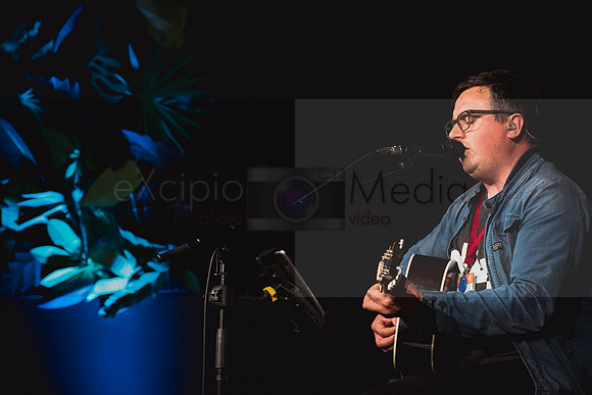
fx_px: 2067
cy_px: 193
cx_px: 313
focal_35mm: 126
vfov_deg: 10.9
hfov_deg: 16.3
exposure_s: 1/125
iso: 3200
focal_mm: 119
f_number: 5.6
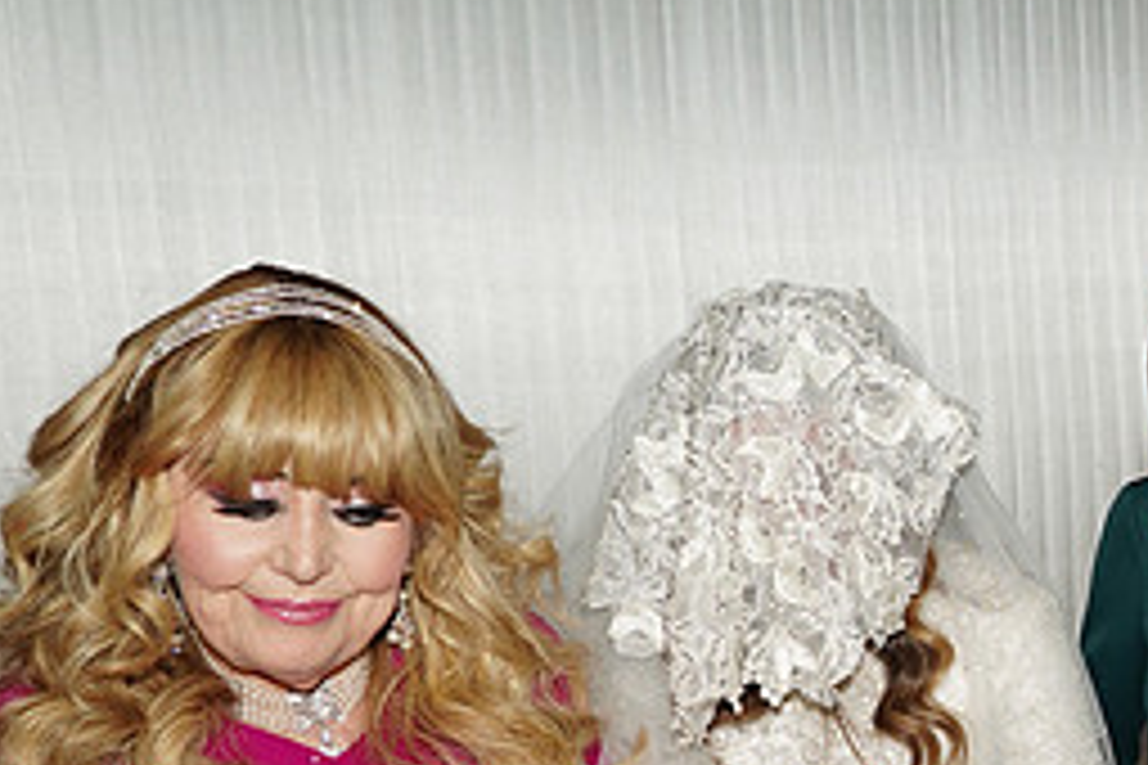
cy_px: 655
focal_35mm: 66
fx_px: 2105
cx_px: 1297
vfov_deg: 20.3
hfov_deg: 27.6
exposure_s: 1/80
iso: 250
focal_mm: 29
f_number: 5
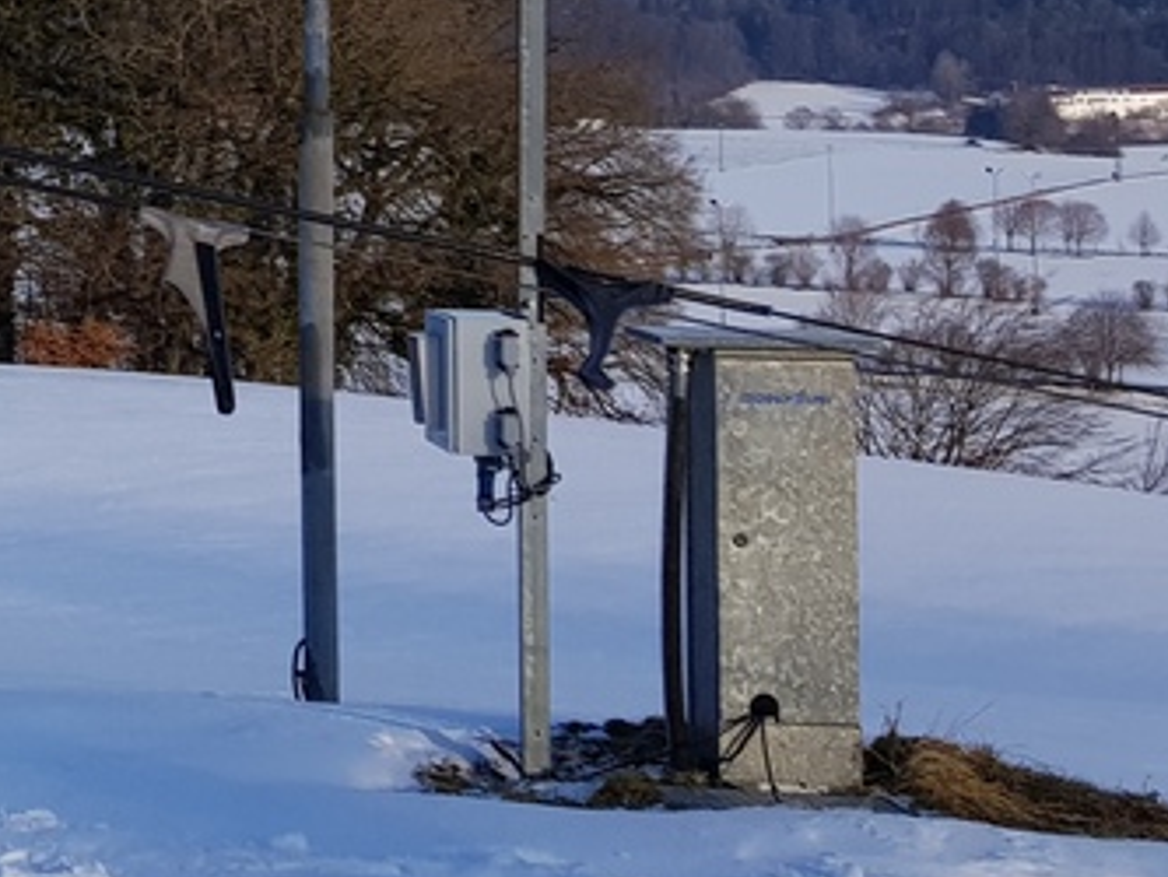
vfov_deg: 14.5
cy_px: -95
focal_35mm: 100
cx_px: -908
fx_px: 3375
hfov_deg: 16.5
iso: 40
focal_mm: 4.2
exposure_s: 1/1724
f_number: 1.7
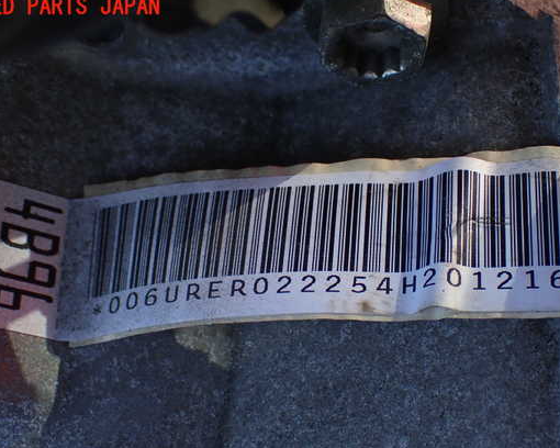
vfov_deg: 24.6
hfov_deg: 30.5
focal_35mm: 62
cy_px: 240
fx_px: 1028
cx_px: 290
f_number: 3.3
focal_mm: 9.65
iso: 200
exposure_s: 1/200
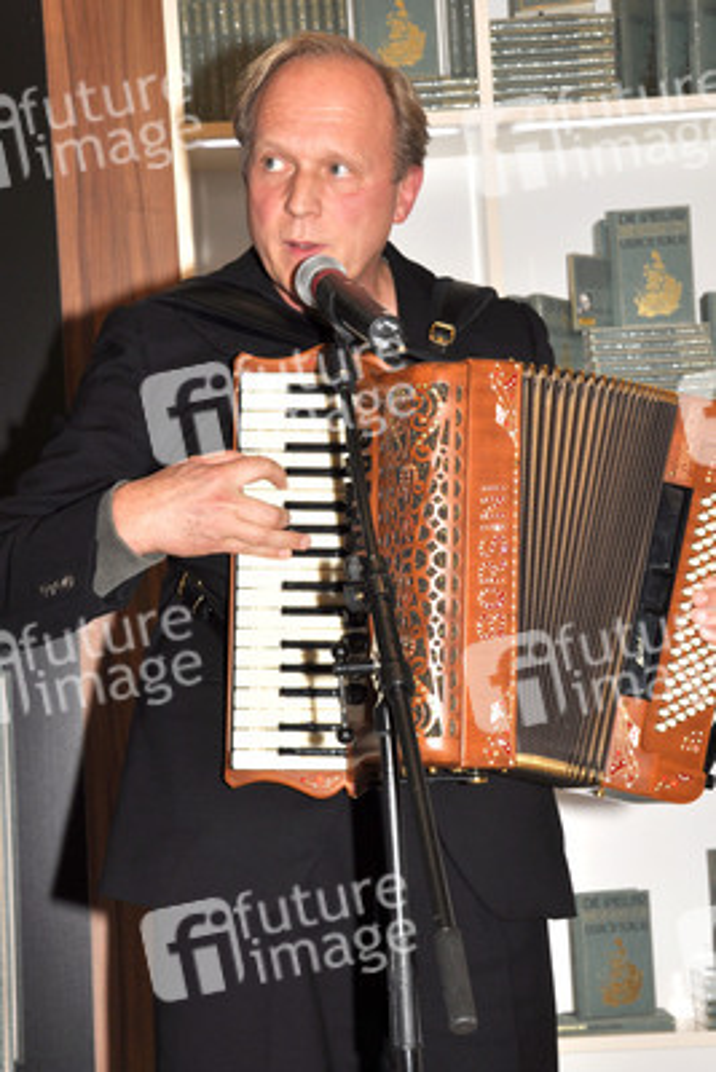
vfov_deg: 33.4
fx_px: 1788
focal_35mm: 60
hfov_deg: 22.6
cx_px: 358
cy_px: 536
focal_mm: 40
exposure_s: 1/200
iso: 320
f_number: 6.3
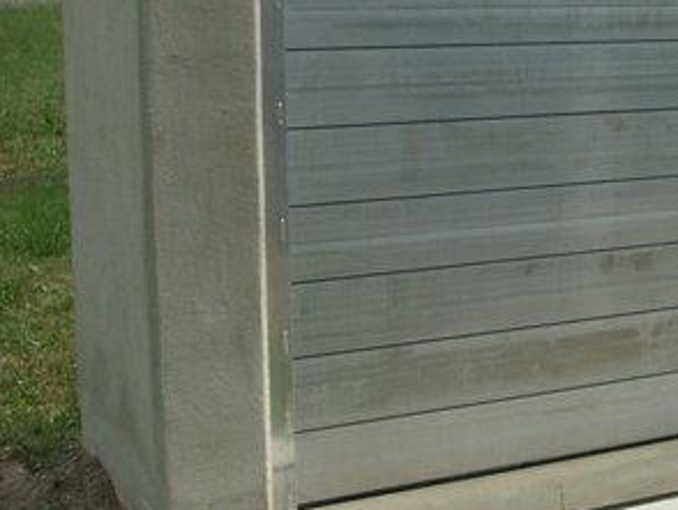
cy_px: 166
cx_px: 694
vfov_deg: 19.9
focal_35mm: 74
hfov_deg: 24.9
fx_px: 1451
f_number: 8
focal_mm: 8.79
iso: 100
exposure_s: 1/400
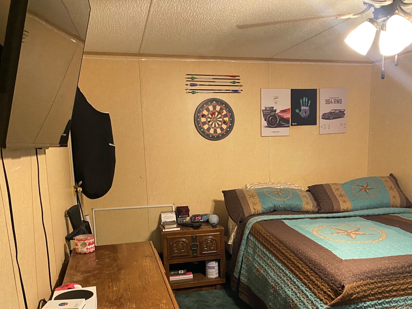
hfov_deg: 52.3
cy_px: 207
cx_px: 247
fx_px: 417
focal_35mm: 35
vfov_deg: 40.2
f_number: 1.8
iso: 400
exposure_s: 1/40
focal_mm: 4.25
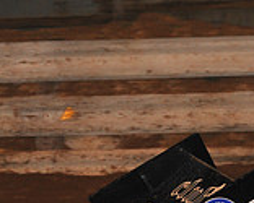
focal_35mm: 542
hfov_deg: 3.5
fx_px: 4077
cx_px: 433
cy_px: 119
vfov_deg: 2.9
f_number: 6.3
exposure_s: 1/320
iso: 1000
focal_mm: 155
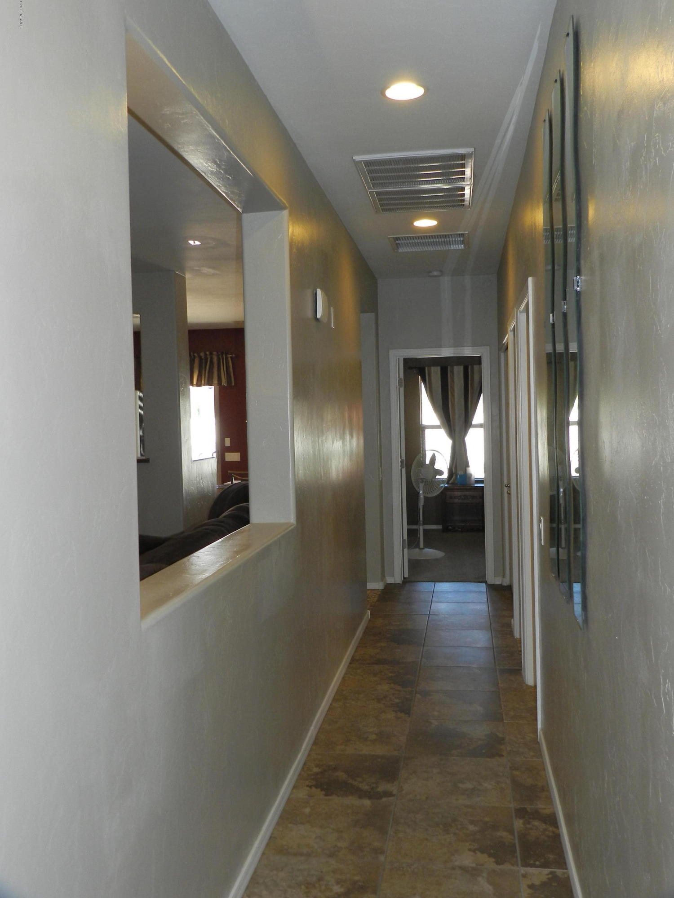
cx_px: 337
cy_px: 449
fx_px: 831
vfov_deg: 56.8
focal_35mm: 32
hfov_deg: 44.2
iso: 200
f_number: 3.7
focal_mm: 5.6
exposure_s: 1/30
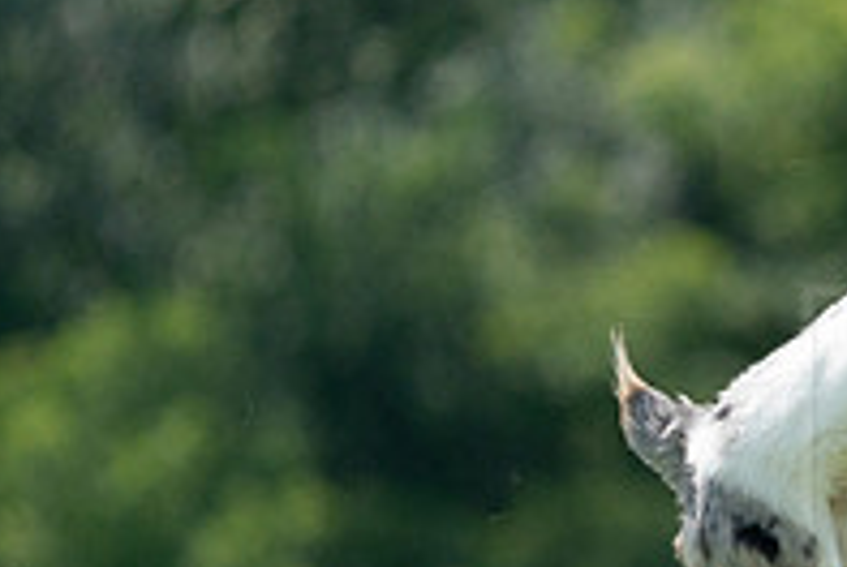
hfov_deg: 1.5
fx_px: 33318
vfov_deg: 1.0
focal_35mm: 1414
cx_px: 1212
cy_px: 500
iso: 1250
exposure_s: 1/4000
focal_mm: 481
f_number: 6.3
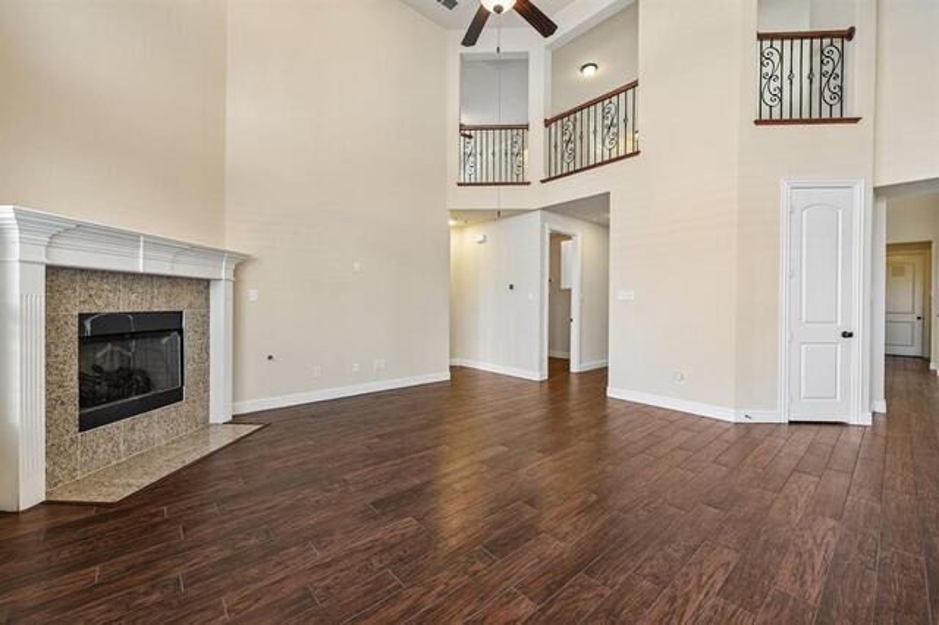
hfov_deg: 104.3
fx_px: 365
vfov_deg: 81.1
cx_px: 470
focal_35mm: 14
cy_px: 312
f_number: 8
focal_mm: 14
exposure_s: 1/13
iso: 400
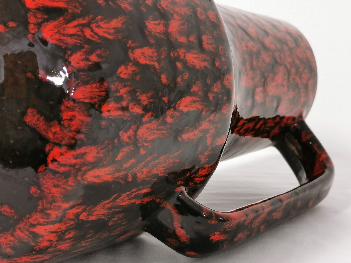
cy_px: 132
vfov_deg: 19.9
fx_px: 750
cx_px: 184
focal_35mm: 74
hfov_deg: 26.3
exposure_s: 1/50
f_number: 1.8
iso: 125
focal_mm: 5.58
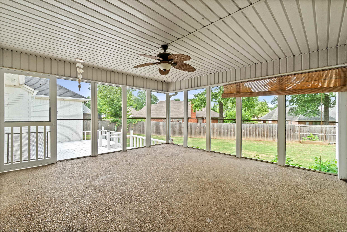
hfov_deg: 100.4
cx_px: 174
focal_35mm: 15
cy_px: 116
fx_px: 145
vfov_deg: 77.3
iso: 250
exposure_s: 1/15
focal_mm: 10
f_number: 9
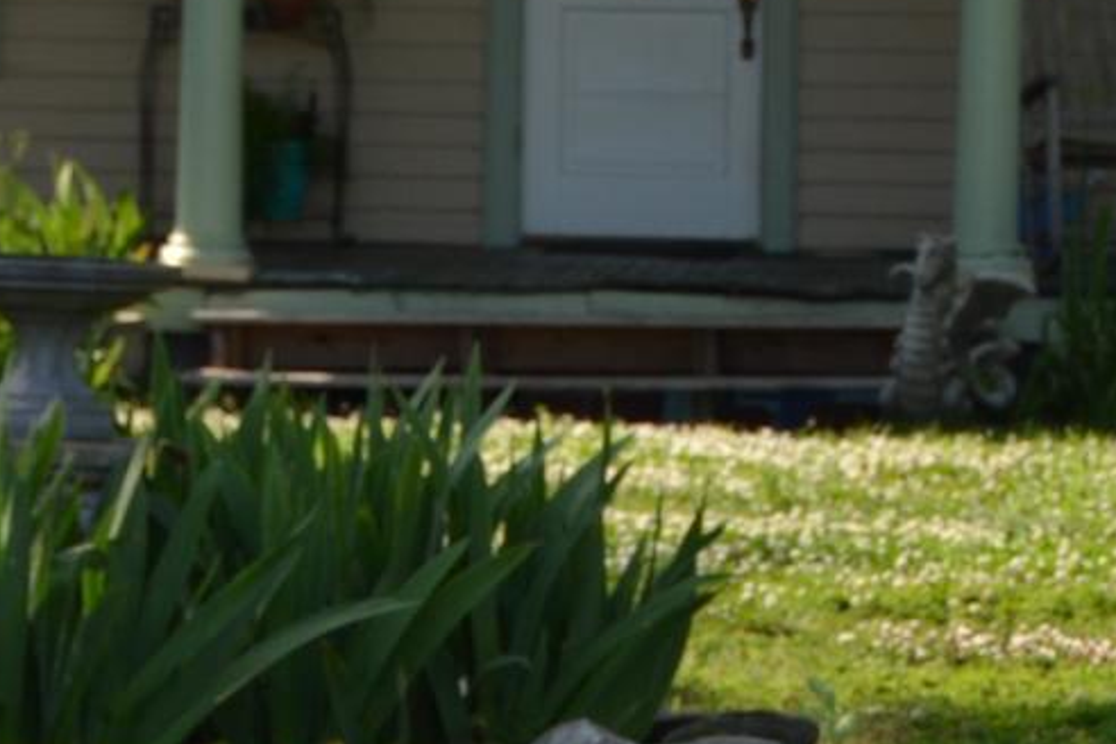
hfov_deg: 6.3
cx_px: 617
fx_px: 10074
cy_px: -663
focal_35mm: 325
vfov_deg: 4.2
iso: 100
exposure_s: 1/200
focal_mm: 52
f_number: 7.1
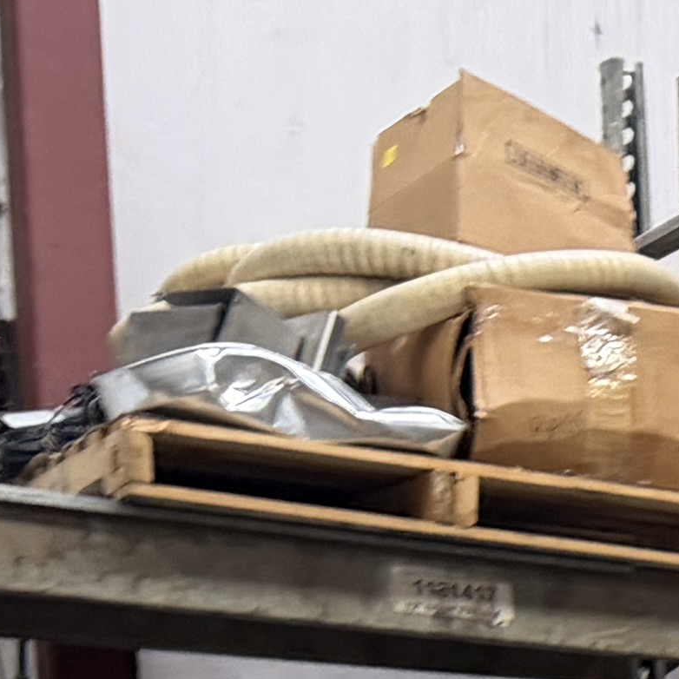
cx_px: 1887
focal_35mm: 155
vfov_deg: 10.0
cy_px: 1561
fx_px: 3440
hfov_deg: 9.4
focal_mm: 6.76
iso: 100
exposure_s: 1/60
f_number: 1.78
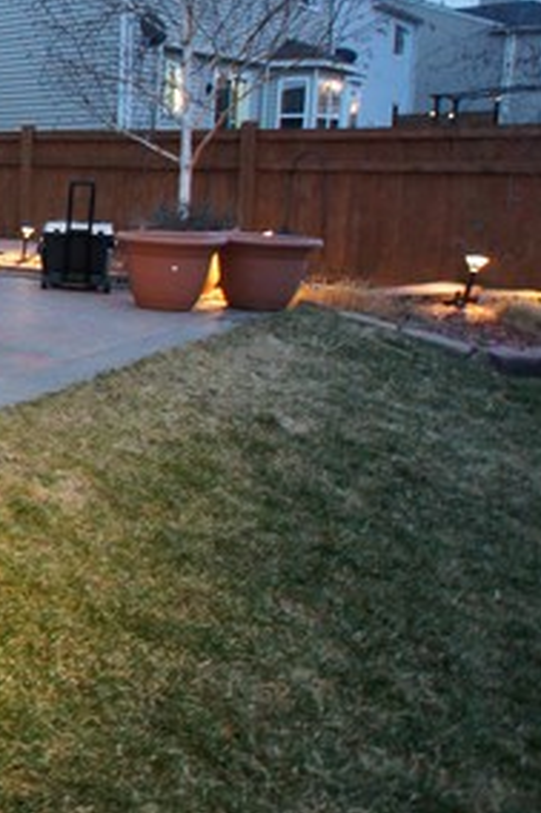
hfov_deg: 23.7
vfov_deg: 50.2
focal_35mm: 37
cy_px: 233
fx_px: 838
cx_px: -364
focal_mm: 11
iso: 1600
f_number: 4.5
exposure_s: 1/8
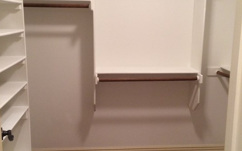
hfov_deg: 47.2
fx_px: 277
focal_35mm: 42
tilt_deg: -10.3
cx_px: 119
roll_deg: +0.8
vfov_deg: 30.5
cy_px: 75
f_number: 2.2
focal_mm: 4.15
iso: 160
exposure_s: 1/30
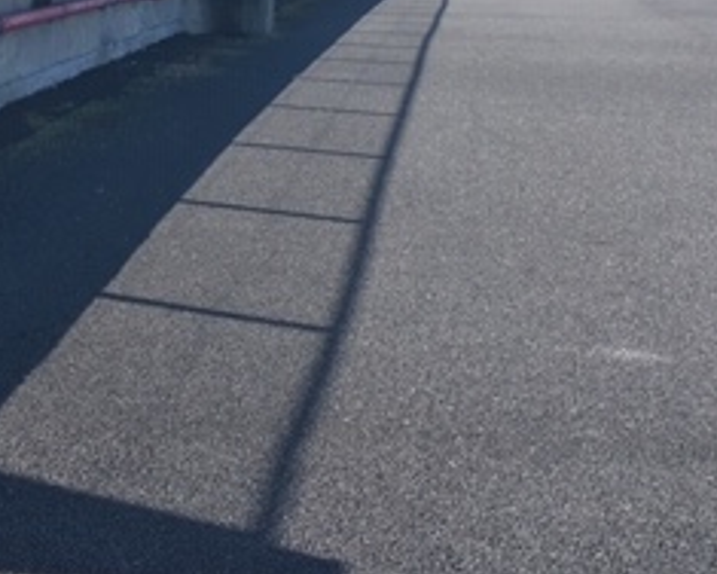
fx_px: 1634
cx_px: 174
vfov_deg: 19.3
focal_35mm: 77
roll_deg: -0.4
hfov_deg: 24.5
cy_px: -6
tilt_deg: -2.6
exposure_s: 1/574
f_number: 2.2
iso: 25
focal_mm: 4.15
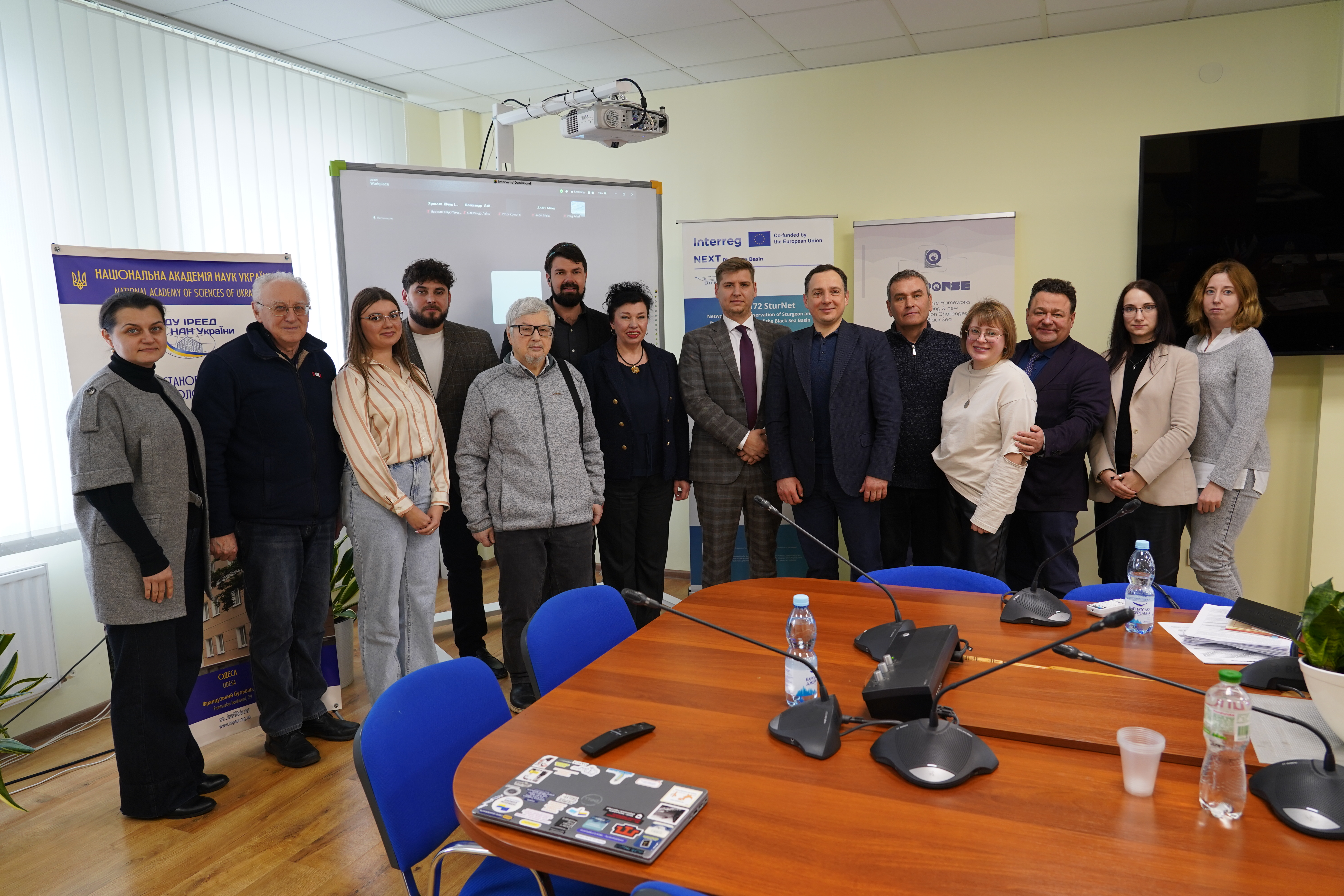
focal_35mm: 24
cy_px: 448
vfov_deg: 53.1
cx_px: 672
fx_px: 896
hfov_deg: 73.7
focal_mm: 24
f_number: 5
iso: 640
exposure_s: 1/30
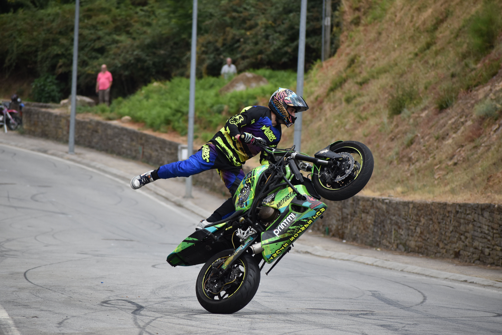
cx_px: 251
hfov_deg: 6.9
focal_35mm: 300
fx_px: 4183
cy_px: 168
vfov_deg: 4.6
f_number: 5.3
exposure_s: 1/1000
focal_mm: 200
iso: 450
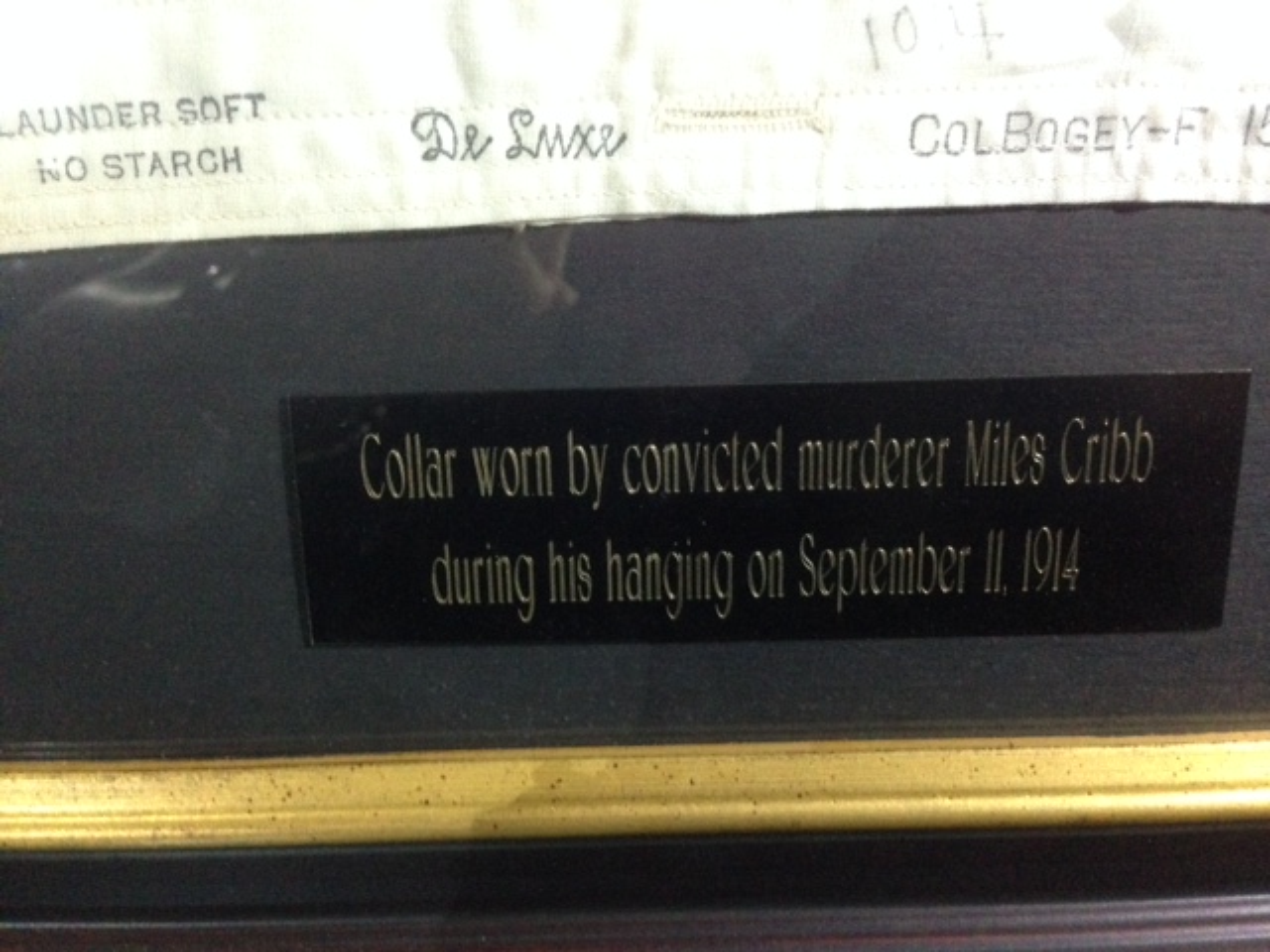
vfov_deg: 42.9
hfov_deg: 55.4
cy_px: 476
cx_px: 635
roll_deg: +1.4
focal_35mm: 33
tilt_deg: -15.8
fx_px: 1211
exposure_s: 1/15
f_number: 2.4
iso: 500
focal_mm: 4.12
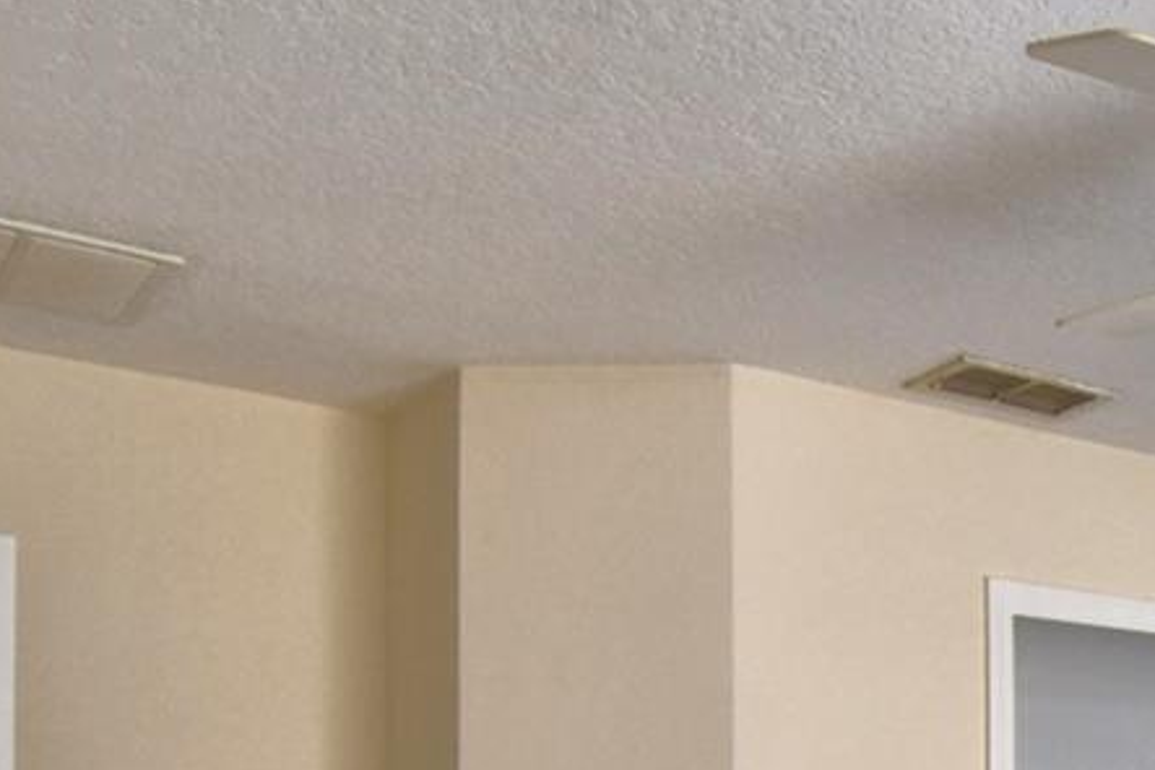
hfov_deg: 30.0
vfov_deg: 23.0
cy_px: 918
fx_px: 1732
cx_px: 1467
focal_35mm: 54
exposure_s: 1/125
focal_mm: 10
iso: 320
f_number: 4.5
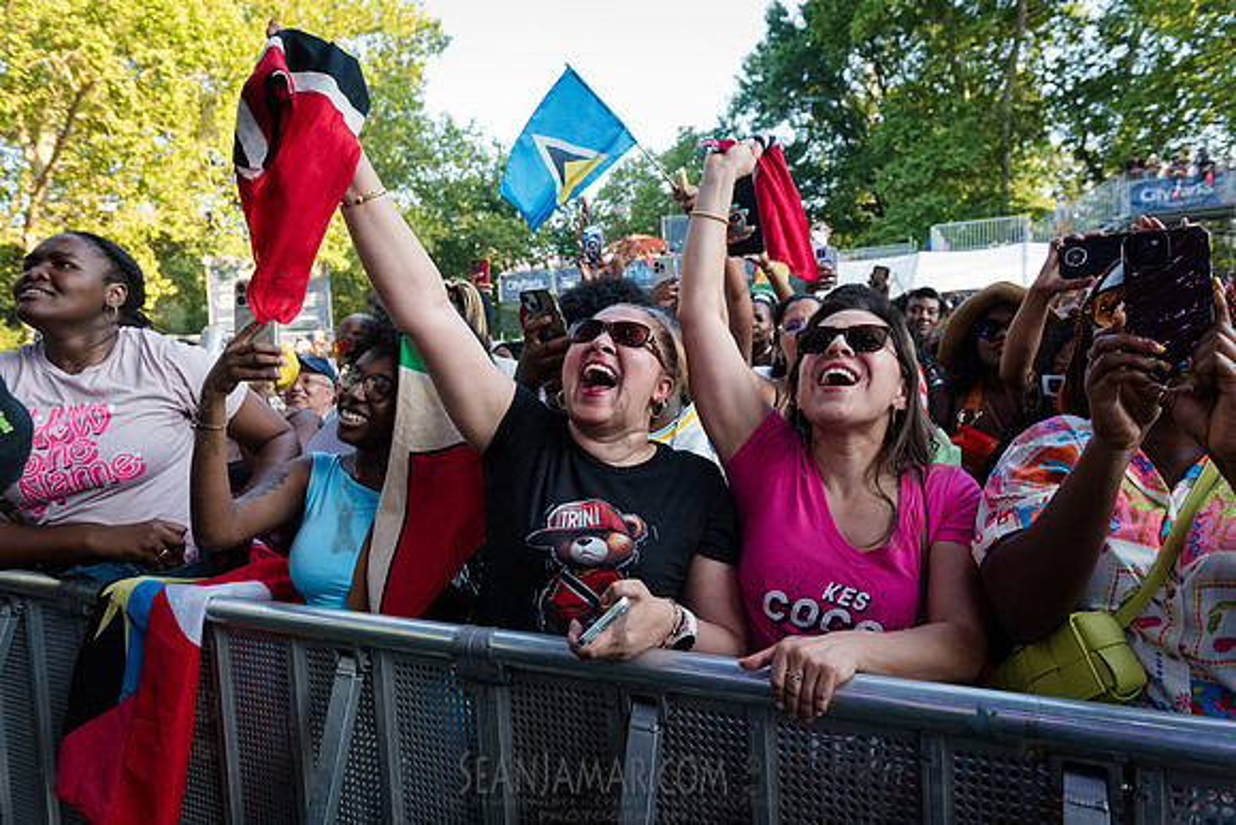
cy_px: 412
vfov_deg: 53.2
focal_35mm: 24
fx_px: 824
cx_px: 618
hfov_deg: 73.7
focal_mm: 24
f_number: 4
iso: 1600
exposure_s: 1/500
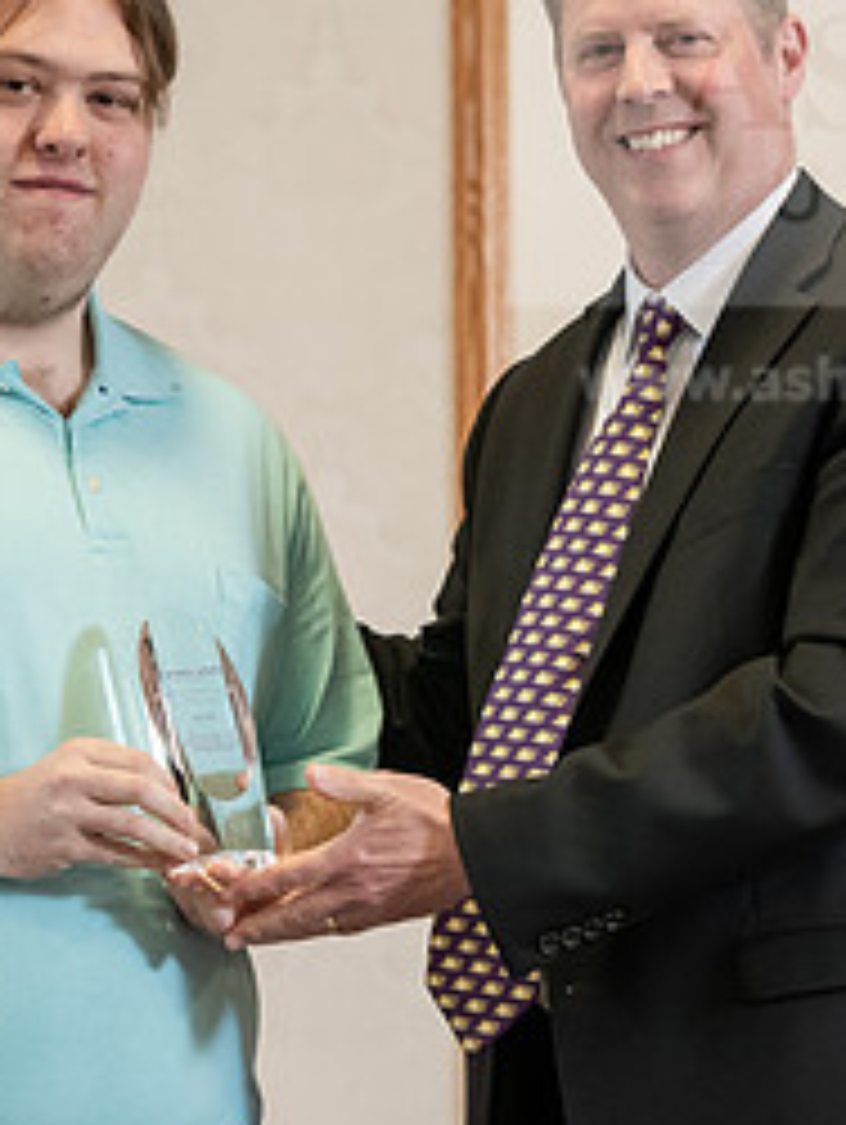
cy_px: 475
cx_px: 374
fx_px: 7254
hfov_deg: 6.7
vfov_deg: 8.9
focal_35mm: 223
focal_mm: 100
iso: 2500
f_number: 3.5
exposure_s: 1/200
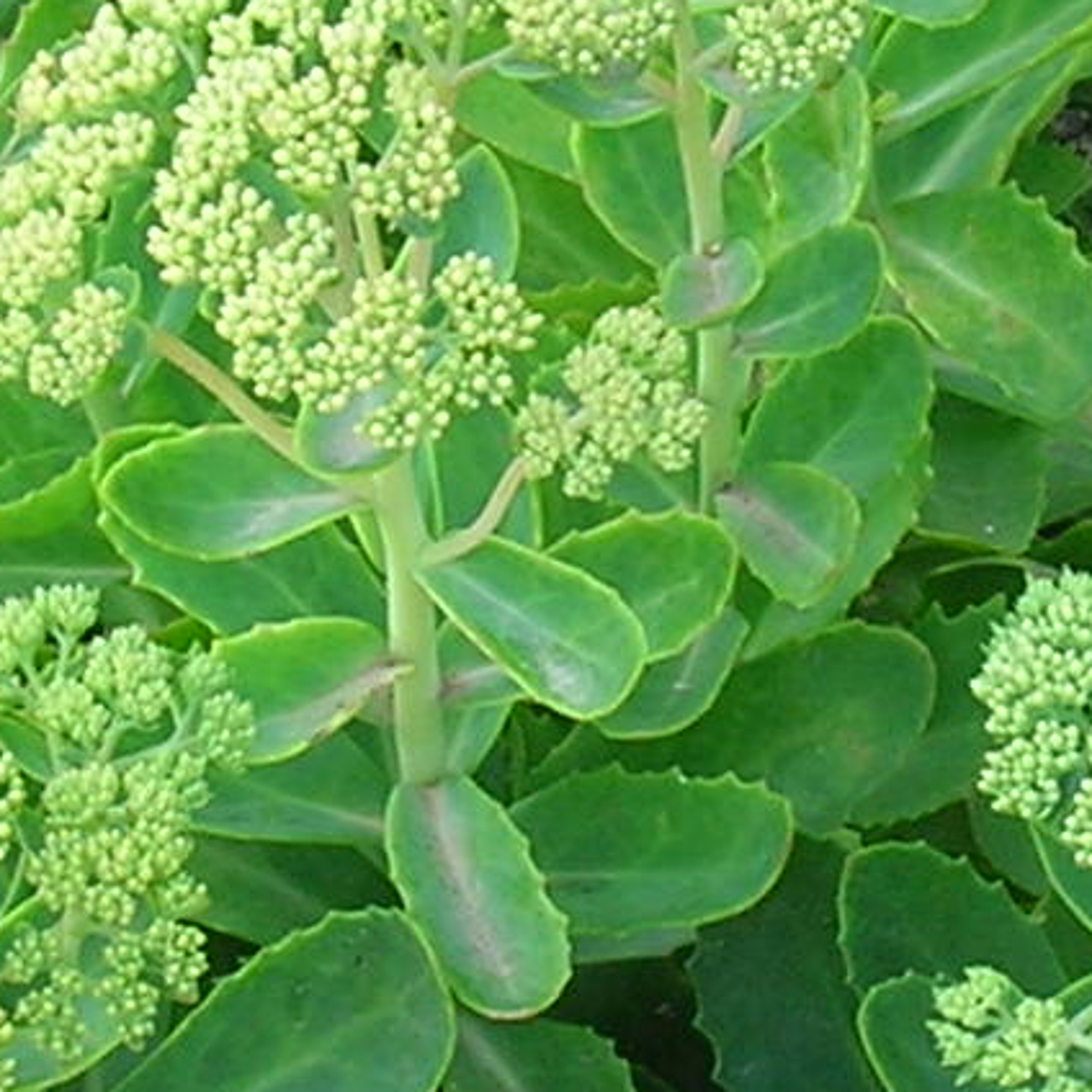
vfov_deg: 8.0
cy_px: 461
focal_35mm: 219
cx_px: 889
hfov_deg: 8.0
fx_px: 7816
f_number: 5.4
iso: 50
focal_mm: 7.7
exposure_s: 1/39.5
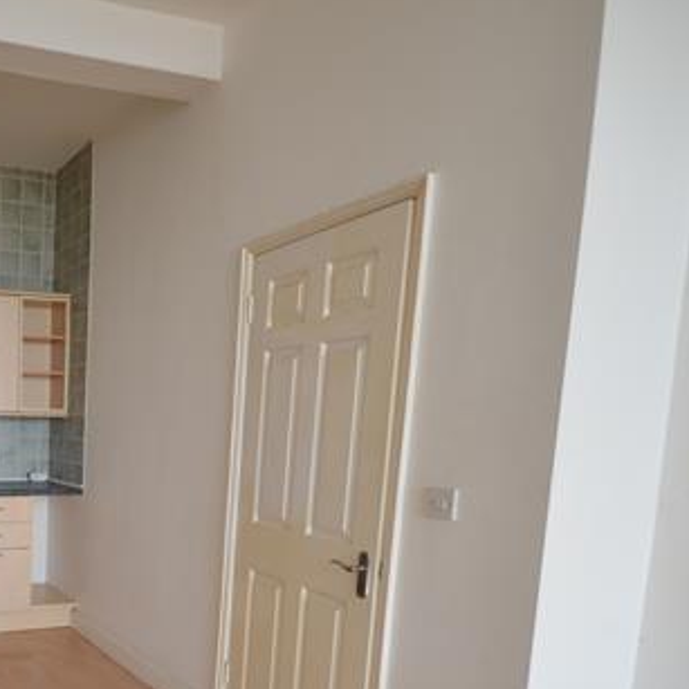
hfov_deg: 45.4
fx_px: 676
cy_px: 521
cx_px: -4
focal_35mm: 30
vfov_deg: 51.6
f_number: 5
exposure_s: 1/100
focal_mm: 10
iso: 400
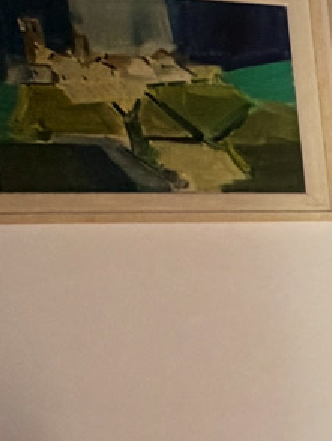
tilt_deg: -4.0
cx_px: 1137
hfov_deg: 9.6
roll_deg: +3.4
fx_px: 1226
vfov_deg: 20.1
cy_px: 384
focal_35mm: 96
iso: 160
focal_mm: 2.22
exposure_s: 1/121
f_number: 2.2
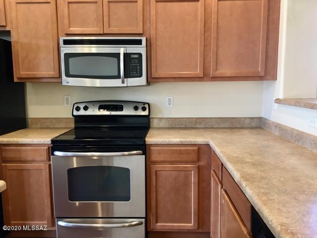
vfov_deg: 48.2
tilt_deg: -6.7
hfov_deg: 61.7
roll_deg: +0.3
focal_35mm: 29
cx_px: 158
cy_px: 119
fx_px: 266
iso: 100
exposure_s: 1/33
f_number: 2.2
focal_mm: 4.15
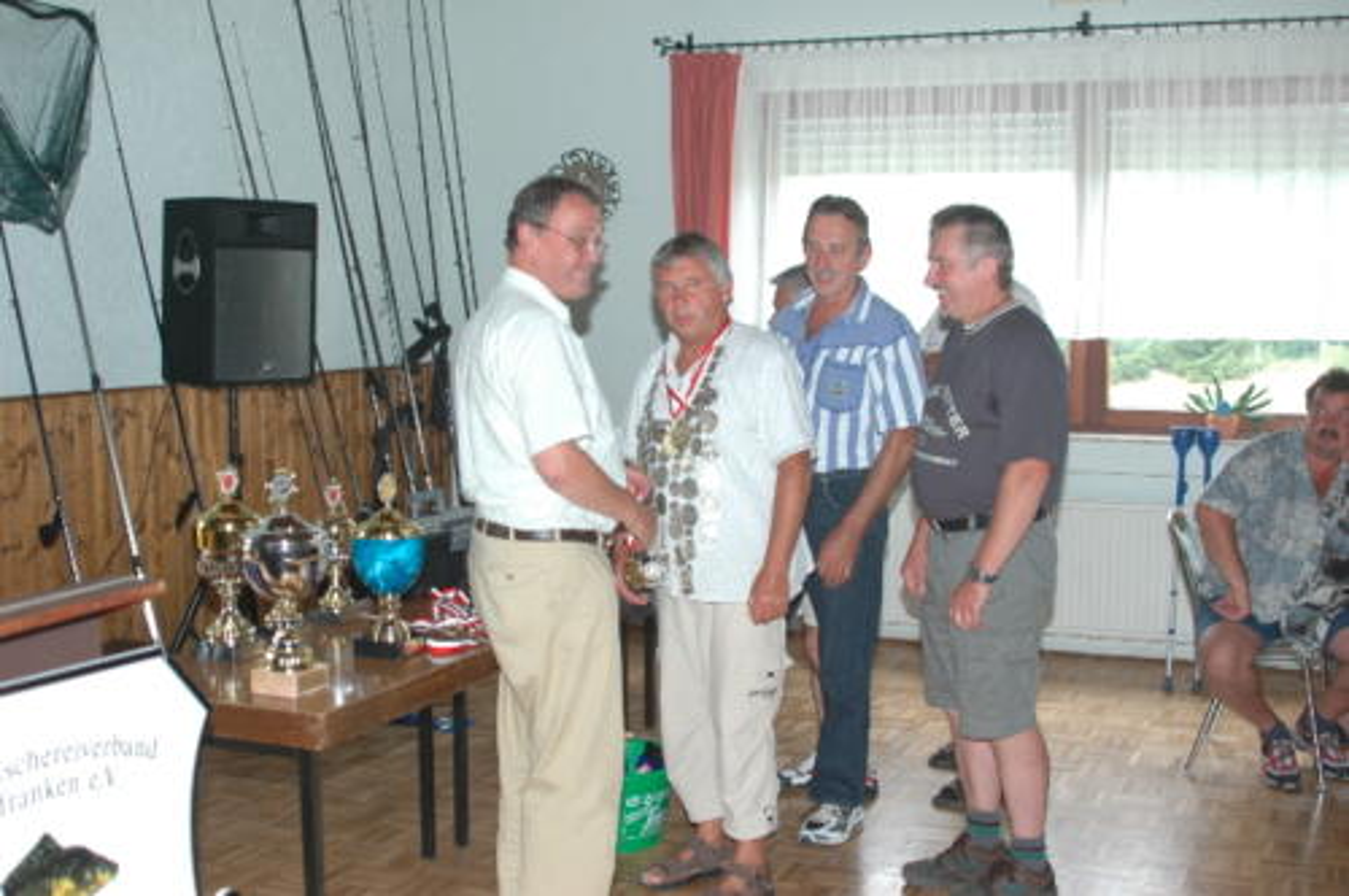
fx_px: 1572
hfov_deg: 46.5
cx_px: 674
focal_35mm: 42
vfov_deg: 31.8
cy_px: 448
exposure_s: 1/60
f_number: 4
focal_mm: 28
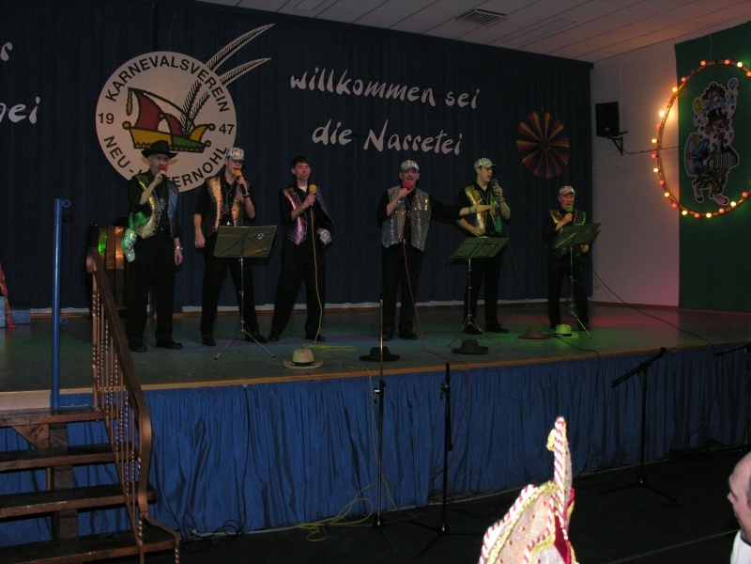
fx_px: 759
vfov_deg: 40.7
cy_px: 282
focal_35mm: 35
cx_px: 376
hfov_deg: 52.6
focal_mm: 8.9
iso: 200
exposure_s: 1/60.1
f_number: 4
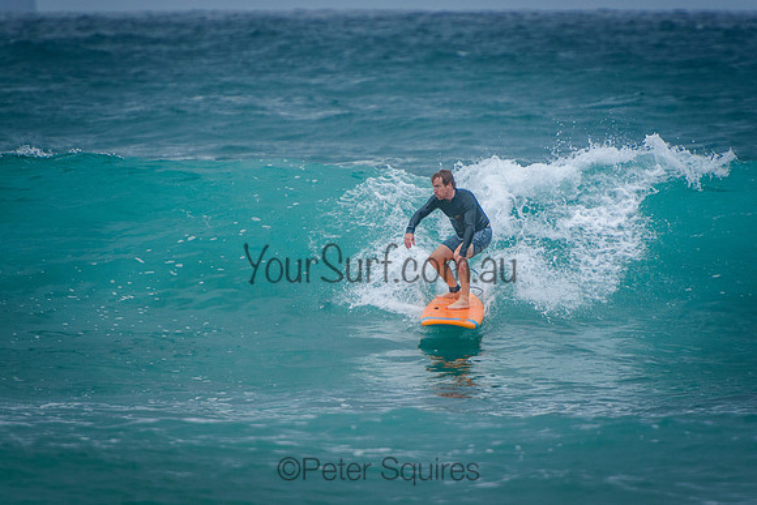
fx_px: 13014
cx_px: 378
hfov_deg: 3.3
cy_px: 252
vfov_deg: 2.2
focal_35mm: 619
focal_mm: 400
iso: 450
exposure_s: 1/2000
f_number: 5.6
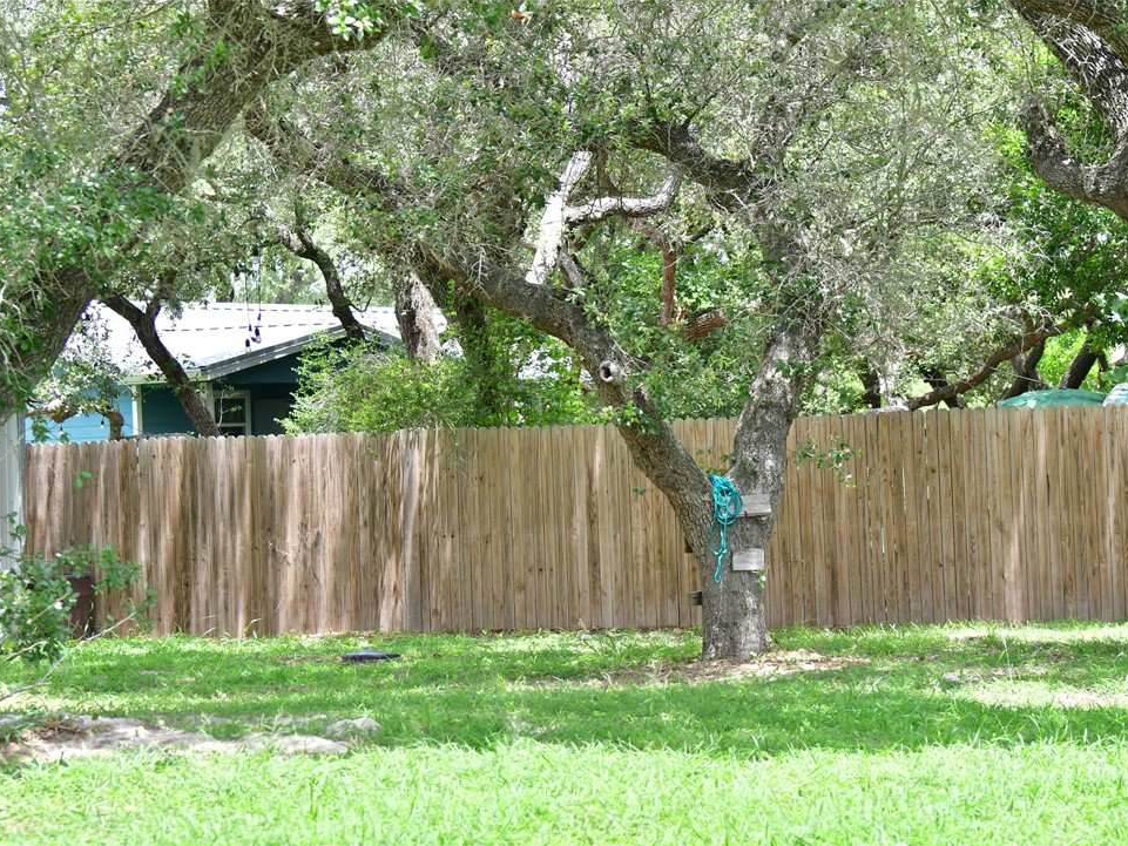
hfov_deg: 17.3
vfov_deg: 13.0
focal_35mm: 114
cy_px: 423
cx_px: 569
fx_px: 3715
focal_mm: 70
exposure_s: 1/800
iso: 400
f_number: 4.5
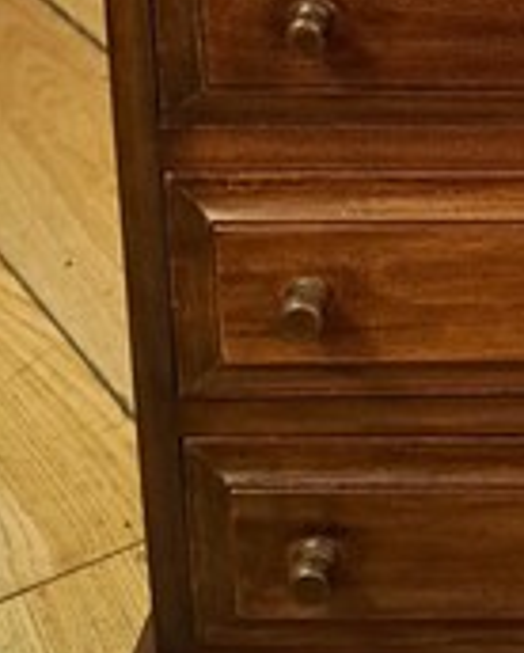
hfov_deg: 16.5
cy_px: -205
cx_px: 725
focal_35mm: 87
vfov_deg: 20.1
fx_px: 1684
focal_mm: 5.23
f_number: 1.8
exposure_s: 1/25
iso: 500
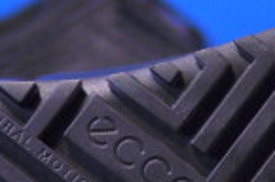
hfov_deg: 5.0
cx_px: 193
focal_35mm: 413
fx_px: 3148
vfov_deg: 3.3
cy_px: 10
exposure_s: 1/320
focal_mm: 50
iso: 250
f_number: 2
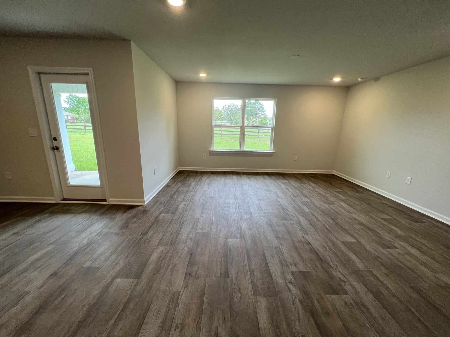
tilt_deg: -13.1
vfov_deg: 89.9
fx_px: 169
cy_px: 168
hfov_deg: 106.2
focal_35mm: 13
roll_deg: -1.5
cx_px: 225
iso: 125
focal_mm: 1.57
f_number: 1.8
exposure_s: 1/120
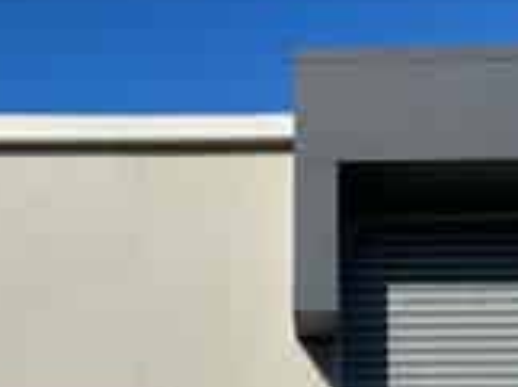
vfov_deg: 18.1
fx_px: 1180
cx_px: 277
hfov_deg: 24.7
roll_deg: -0.9
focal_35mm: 79
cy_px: 389
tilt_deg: +8.2
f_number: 1.8
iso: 32
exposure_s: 1/5495
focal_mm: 4.25
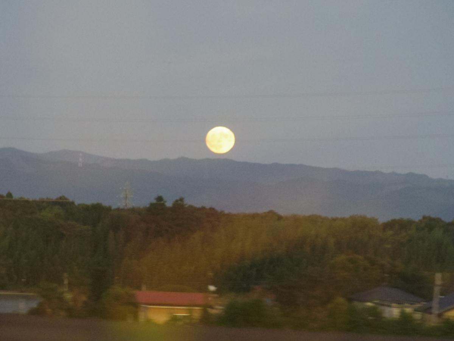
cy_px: 170
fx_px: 3292
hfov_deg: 7.9
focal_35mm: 251
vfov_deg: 5.9
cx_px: 227
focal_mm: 45
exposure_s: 1/80
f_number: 3.5
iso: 2000
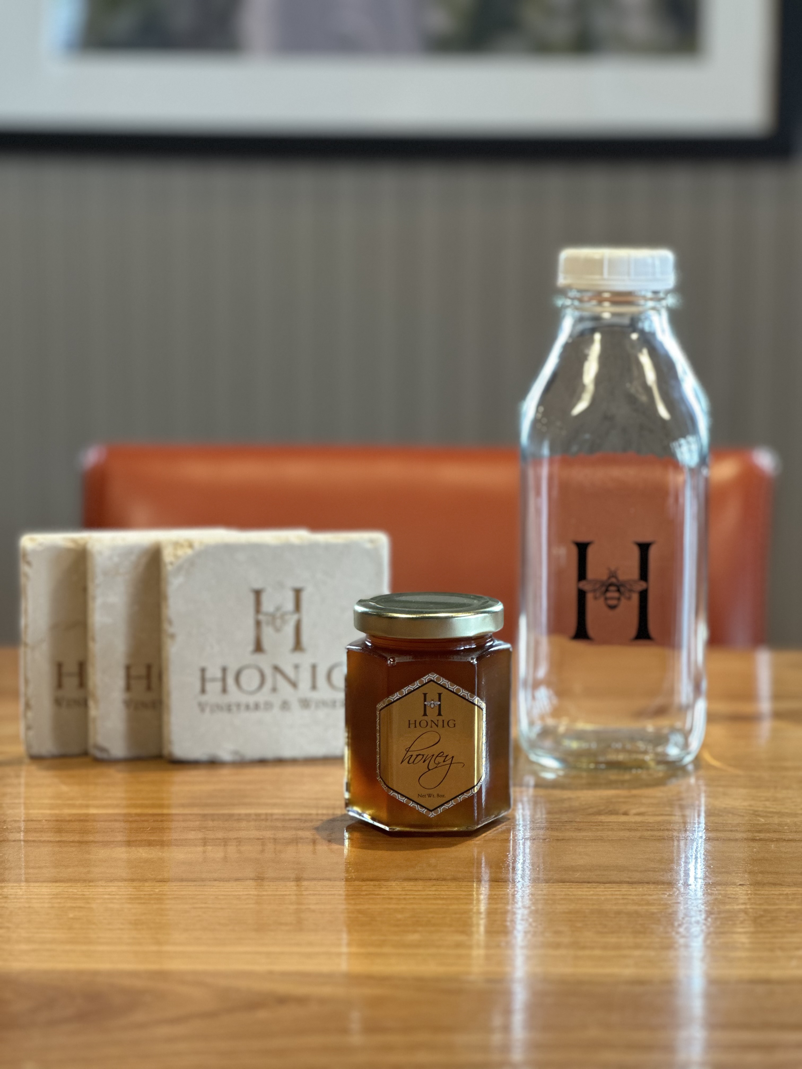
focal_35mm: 77
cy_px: 534
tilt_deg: -6.8
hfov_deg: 19.1
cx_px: 401
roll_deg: +0.6
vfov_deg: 25.3
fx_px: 2379
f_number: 2.8
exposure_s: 1/40
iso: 160
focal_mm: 9
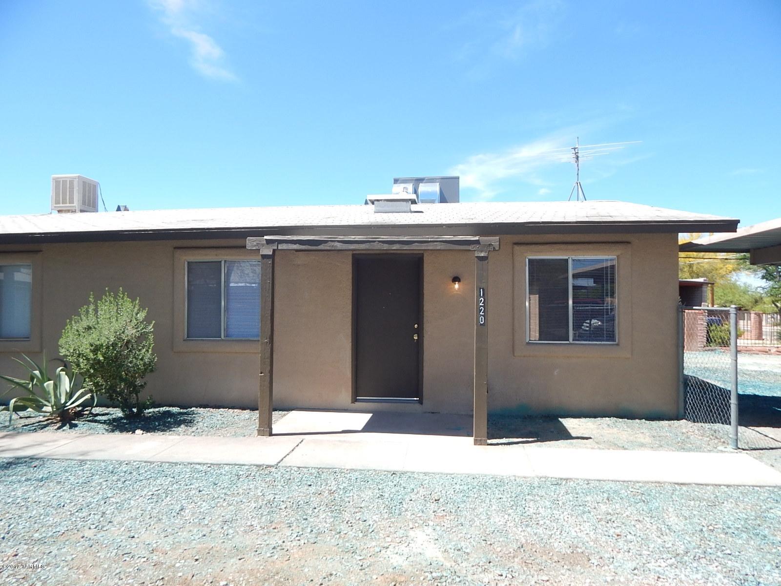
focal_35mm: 22
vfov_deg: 61.1
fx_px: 496
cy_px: 293
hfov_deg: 76.4
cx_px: 390
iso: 125
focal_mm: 4
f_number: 3
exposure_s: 1/800
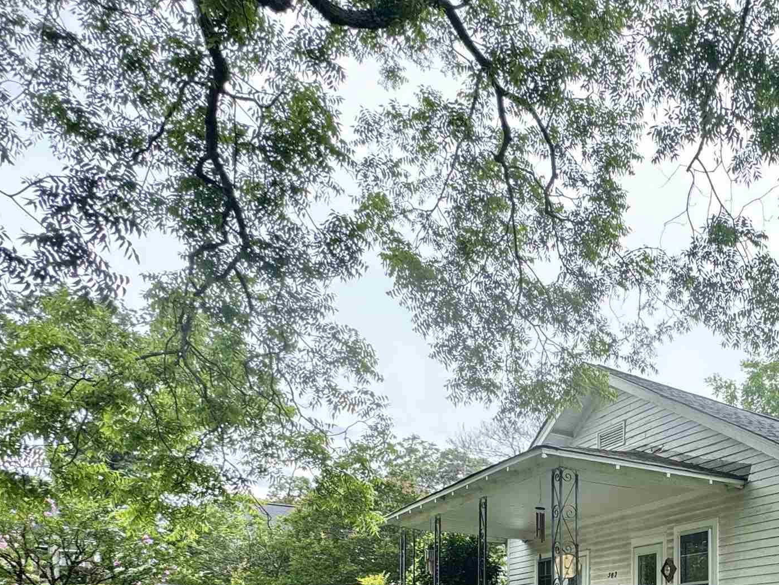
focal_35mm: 31
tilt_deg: +2.0
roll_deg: +0.3
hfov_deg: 47.3
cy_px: 611
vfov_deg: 39.1
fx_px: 698
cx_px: 798
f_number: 2.2
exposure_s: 1/154
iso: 40
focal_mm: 2.22
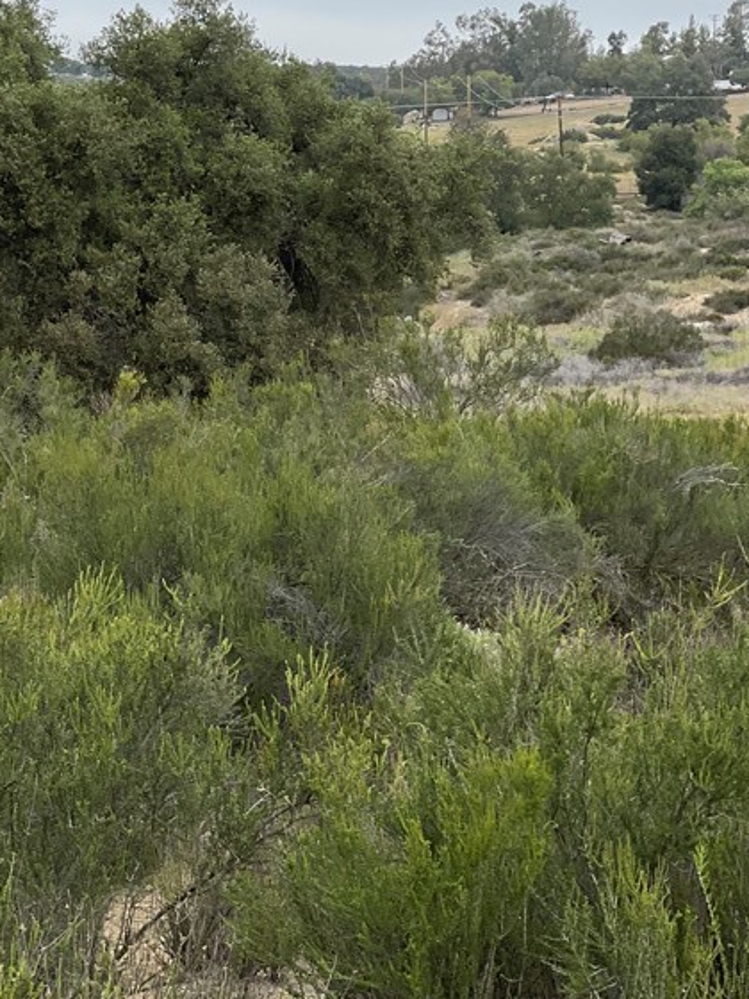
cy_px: 343
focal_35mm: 117
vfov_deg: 16.8
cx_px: 205
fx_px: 3375
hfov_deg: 12.6
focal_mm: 7.5
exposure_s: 1/889
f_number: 2.2
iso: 20
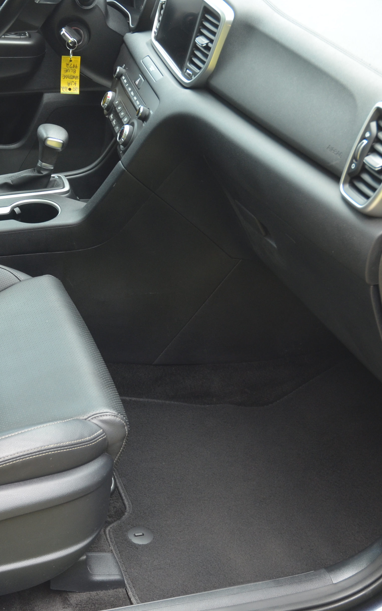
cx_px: 126
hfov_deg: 22.4
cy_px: 306
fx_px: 962
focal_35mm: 58
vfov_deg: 35.2
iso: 400
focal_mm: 25
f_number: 5
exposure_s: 1/100
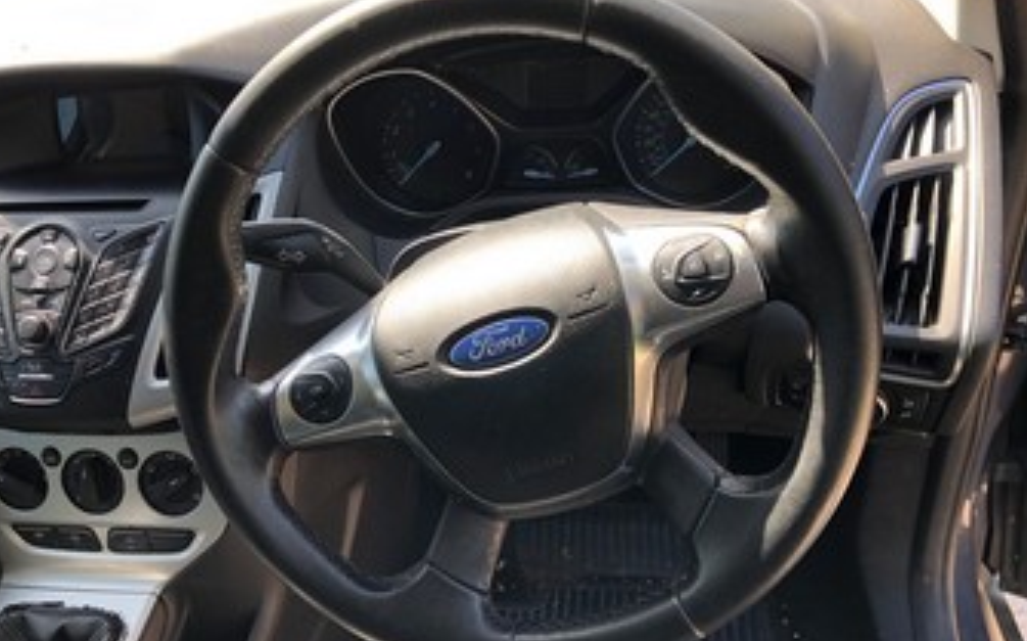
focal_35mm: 31
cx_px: 497
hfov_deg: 61.2
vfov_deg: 40.5
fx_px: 867
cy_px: 319
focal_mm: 4
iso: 32
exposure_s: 1/120
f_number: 1.8
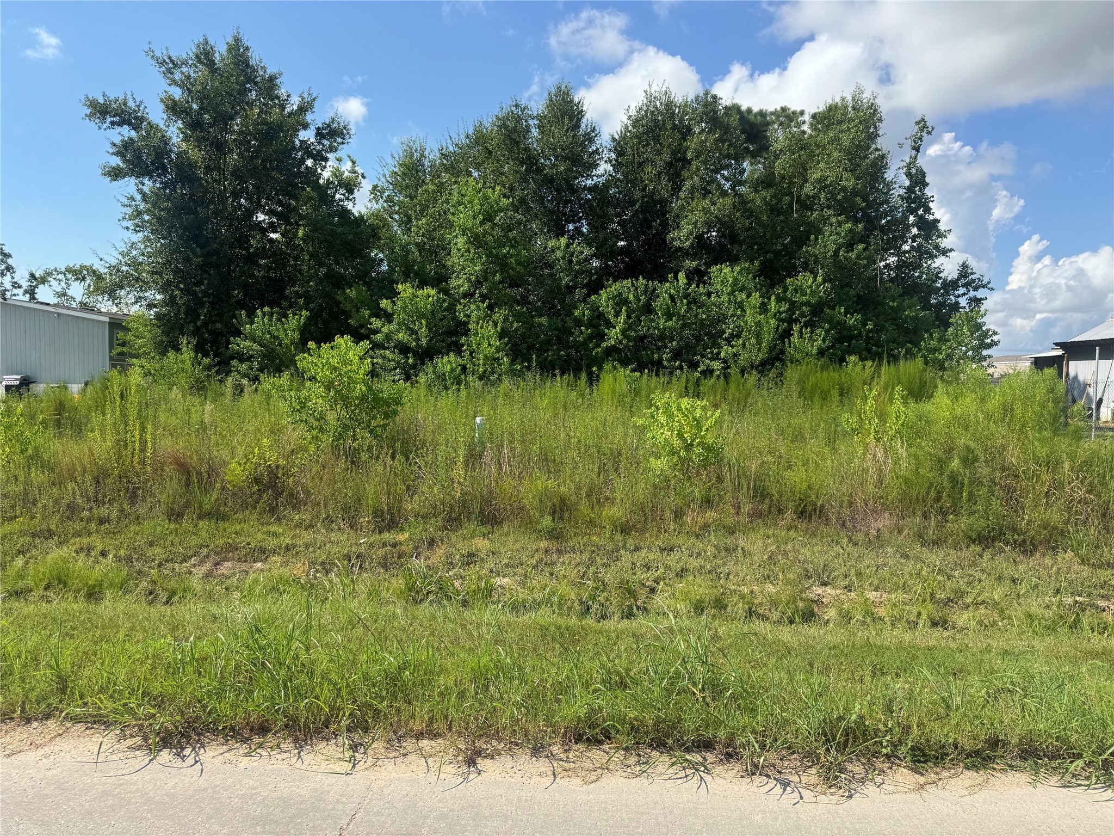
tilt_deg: -3.7
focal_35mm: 24
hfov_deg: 71.6
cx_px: 557
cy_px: 418
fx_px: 772
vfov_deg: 56.8
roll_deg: -1.0
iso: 80
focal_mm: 6.76
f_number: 1.78
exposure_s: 1/3247
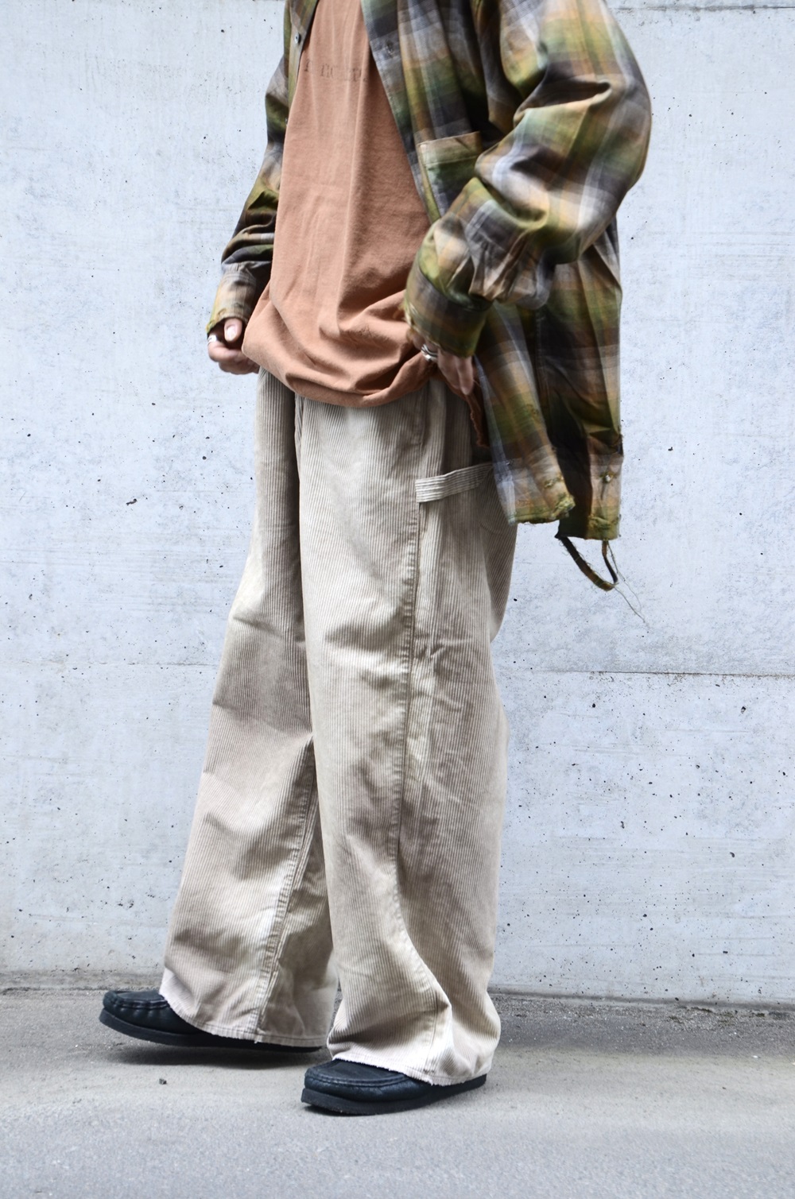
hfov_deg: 17.4
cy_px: 600
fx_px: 2594
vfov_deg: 26.0
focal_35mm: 78
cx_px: 398
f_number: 5
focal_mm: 52
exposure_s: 1/200
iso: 200
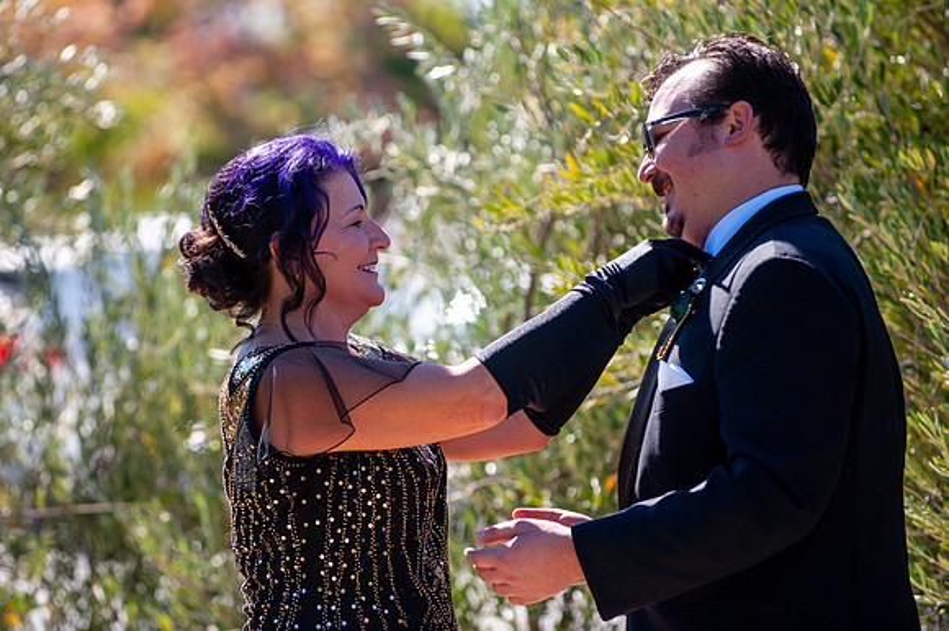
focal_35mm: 250
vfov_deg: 5.5
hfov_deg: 8.2
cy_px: 318
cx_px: 356
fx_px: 6585
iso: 500
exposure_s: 1/1600
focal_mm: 200
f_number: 4
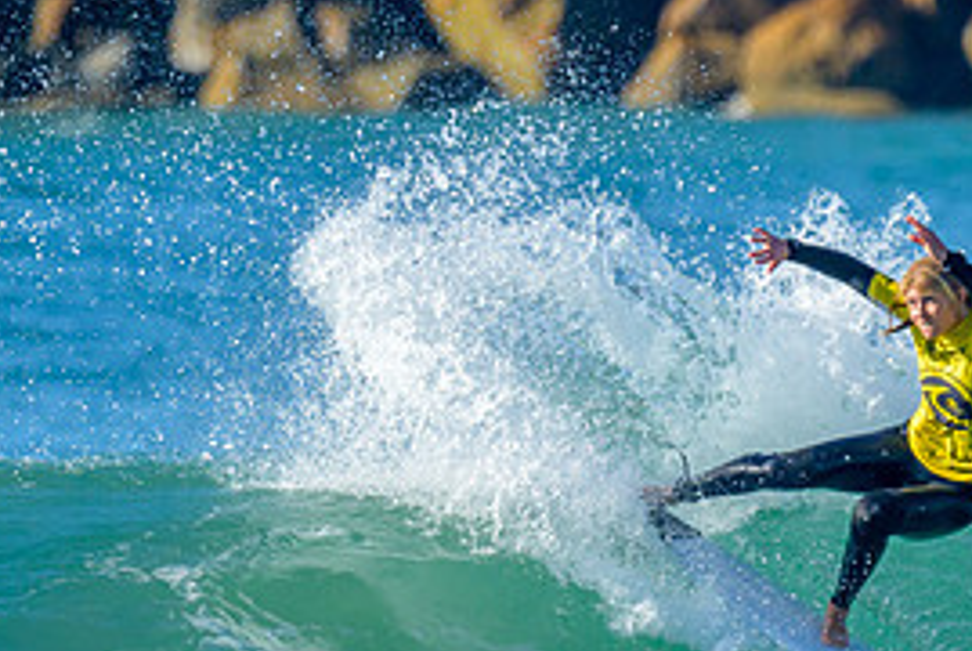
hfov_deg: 0.9
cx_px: 635
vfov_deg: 0.6
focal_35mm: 2360
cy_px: 459
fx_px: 63788
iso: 400
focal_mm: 800
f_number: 6.3
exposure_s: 1/2000
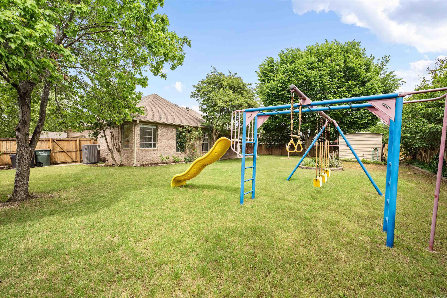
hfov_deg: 104.2
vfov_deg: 81.2
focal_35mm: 14
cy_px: 149
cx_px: 224
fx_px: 174
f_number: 5
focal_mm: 14
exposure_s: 1/1600
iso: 100
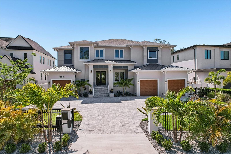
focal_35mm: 22
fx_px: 141
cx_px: 116
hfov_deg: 78.6
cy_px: 77
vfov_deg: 57.2
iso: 110
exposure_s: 1/2500
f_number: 2.8
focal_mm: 8.4
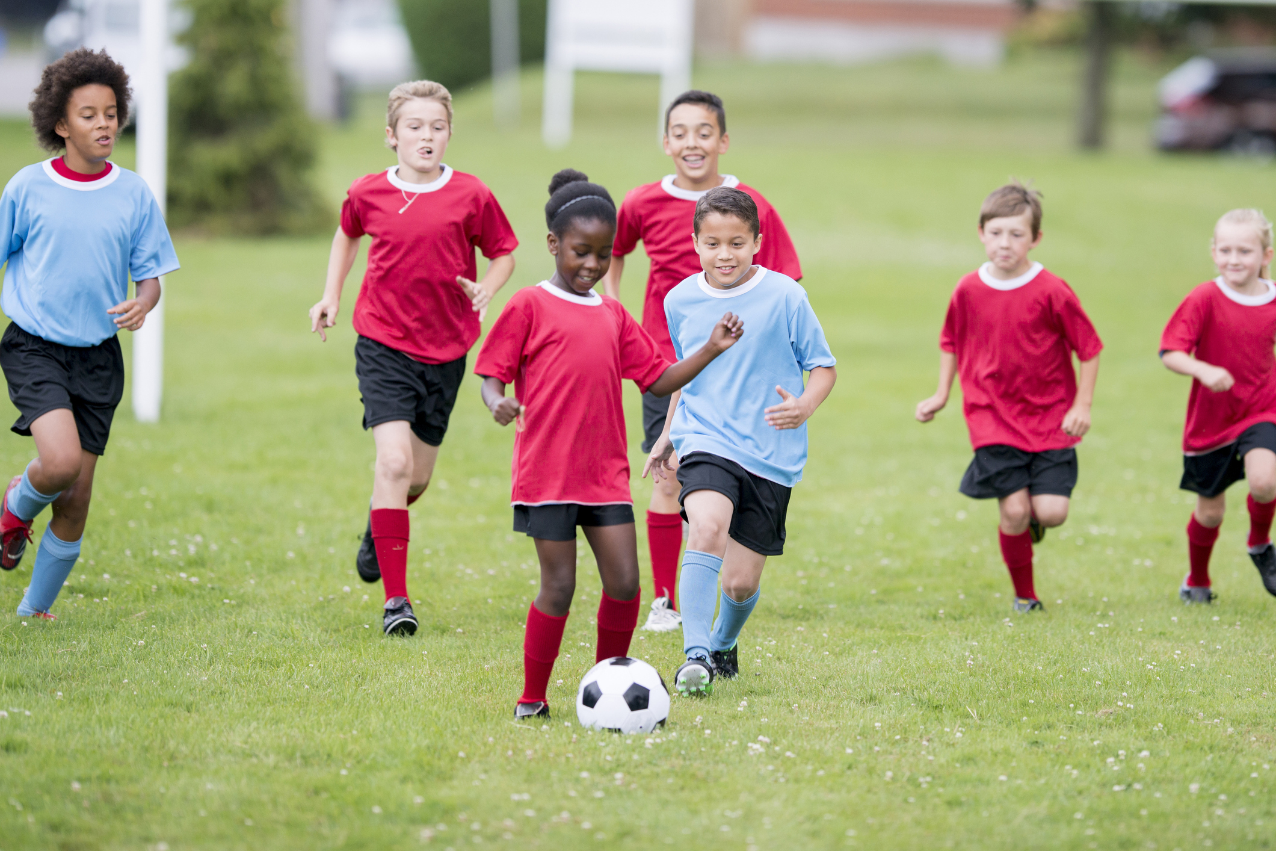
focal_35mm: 200
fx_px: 7088
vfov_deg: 6.9
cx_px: 638
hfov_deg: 10.3
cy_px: 426
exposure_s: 1/320
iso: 400
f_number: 2
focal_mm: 200
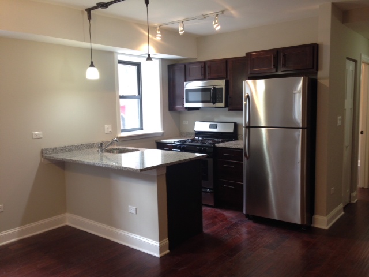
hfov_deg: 55.4
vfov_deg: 42.9
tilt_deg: -5.5
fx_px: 352
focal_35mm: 33
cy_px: 138
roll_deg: +0.5
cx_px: 184
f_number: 2.4
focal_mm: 4.12
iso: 80
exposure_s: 1/20
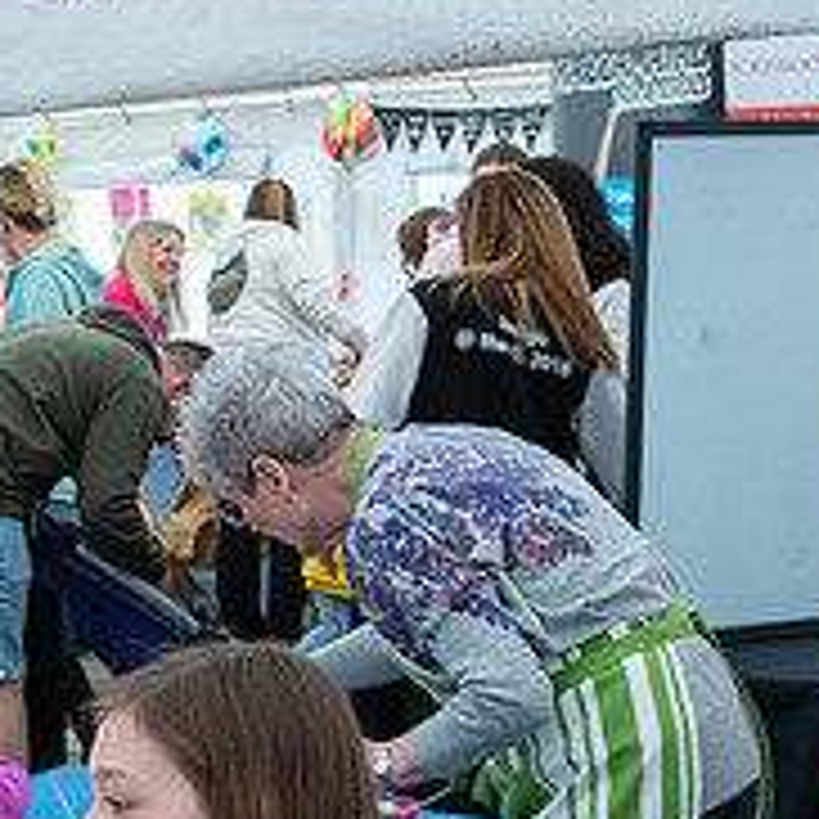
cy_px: 596
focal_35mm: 103
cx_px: -256
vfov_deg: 16.8
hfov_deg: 16.0
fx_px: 2757
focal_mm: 38
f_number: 6.3
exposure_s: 1/160
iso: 800
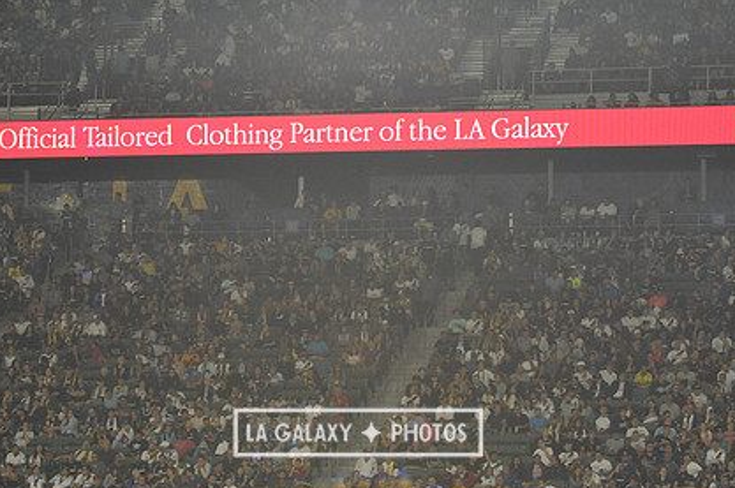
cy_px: 167
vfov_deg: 7.6
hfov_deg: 11.4
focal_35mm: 181
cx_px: 358
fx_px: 3691
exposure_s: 1/320
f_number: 10
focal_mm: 130
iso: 3200
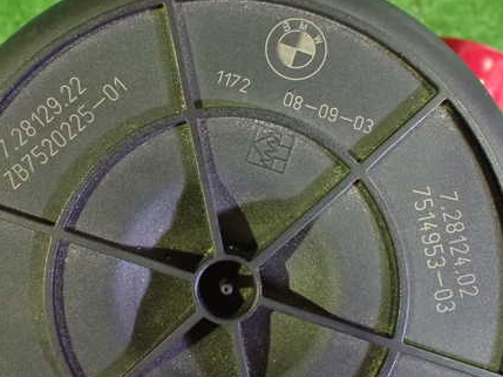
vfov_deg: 34.2
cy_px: 156
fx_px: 610
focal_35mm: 42
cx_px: 224
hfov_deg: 44.8
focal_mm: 5.4
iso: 1250
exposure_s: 1/30
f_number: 2.3
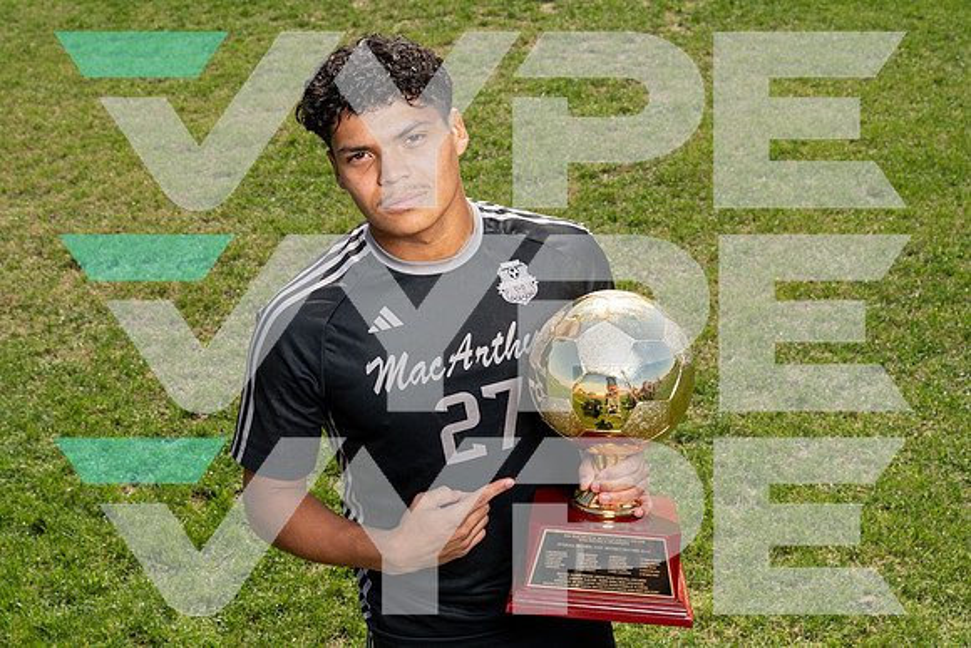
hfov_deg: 40.3
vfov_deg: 27.5
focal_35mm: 49
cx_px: 486
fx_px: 1322
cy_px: 324
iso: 100
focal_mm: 49
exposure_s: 1/200
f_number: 9
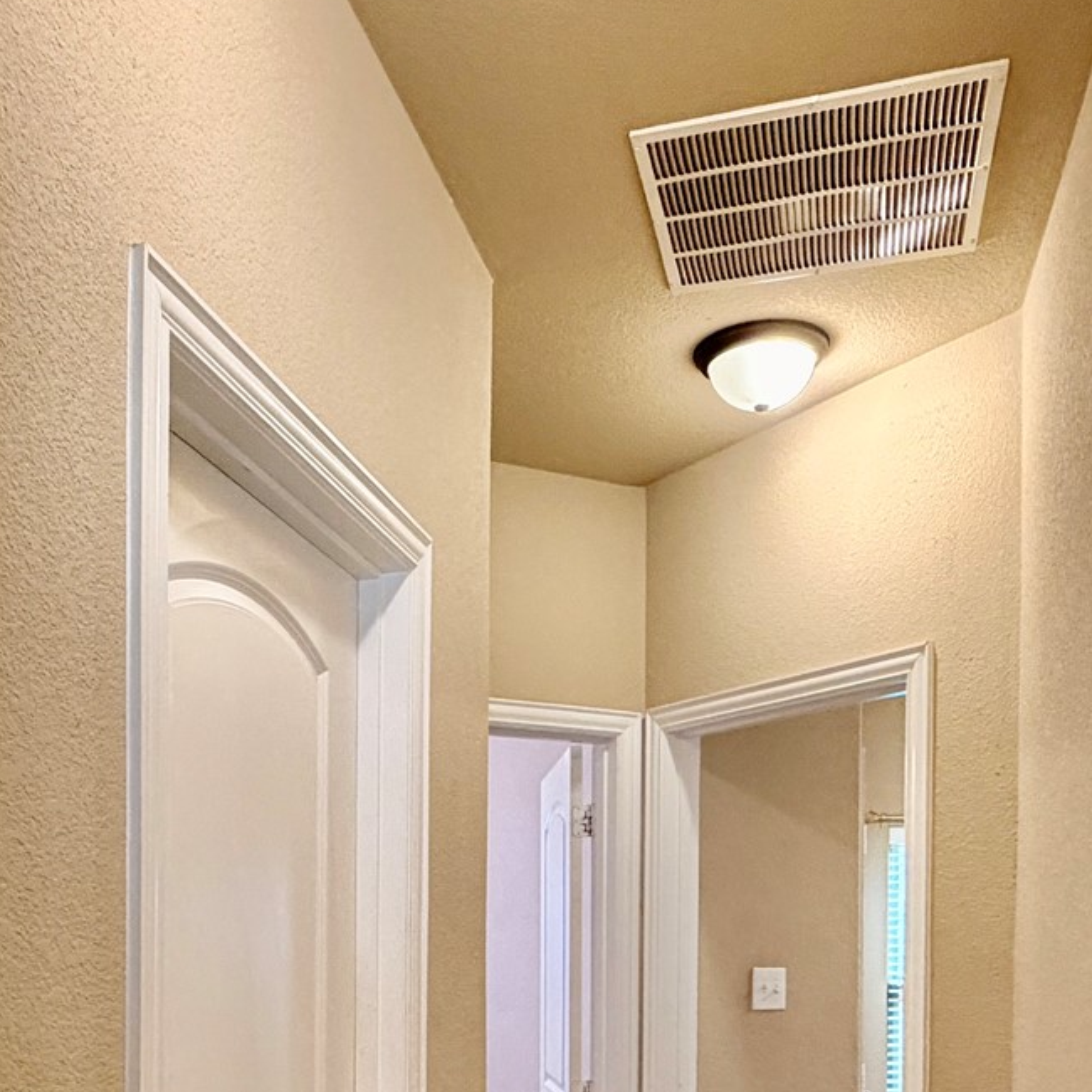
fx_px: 1392
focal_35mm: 39
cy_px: 969
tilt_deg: -0.3
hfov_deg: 42.4
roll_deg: -0.3
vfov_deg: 39.9
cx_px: 395
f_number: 2.2
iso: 250
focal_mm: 2.22
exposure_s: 1/60
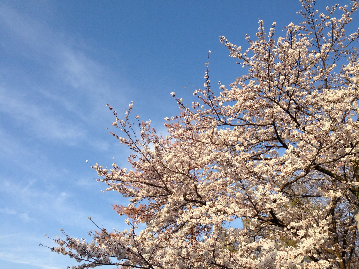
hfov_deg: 55.4
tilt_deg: +33.1
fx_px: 342
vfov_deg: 42.9
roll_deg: -1.9
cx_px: 180
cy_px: 134
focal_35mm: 33
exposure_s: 1/1022
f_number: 2.4
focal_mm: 4.12
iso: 50
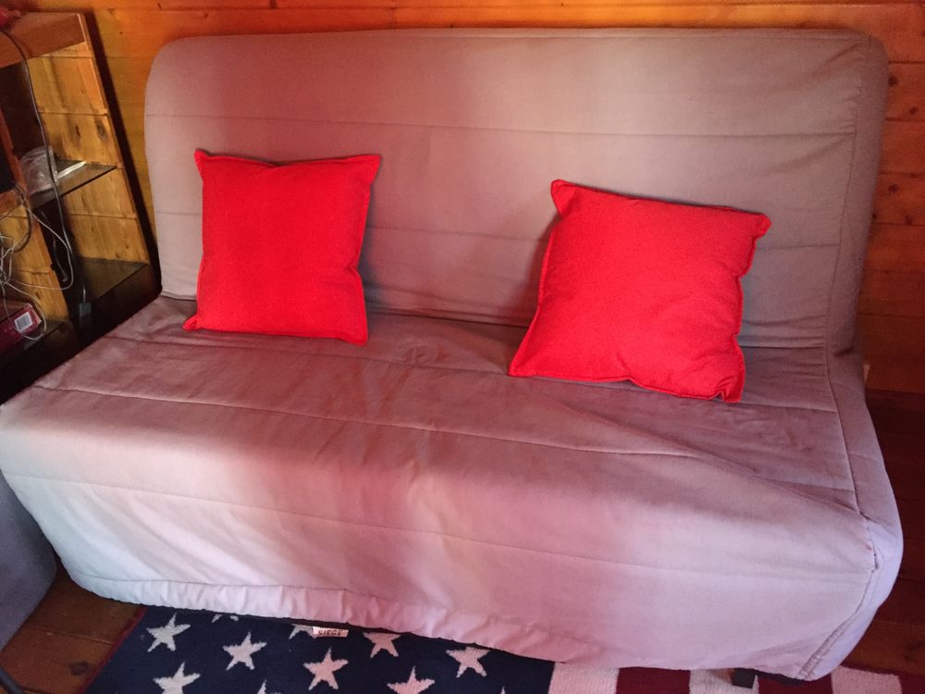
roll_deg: +2.4
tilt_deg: -31.2
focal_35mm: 29
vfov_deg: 48.2
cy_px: 347
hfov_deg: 61.7
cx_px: 462
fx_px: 775
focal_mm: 4.15
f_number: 2.2
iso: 400
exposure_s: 1/17
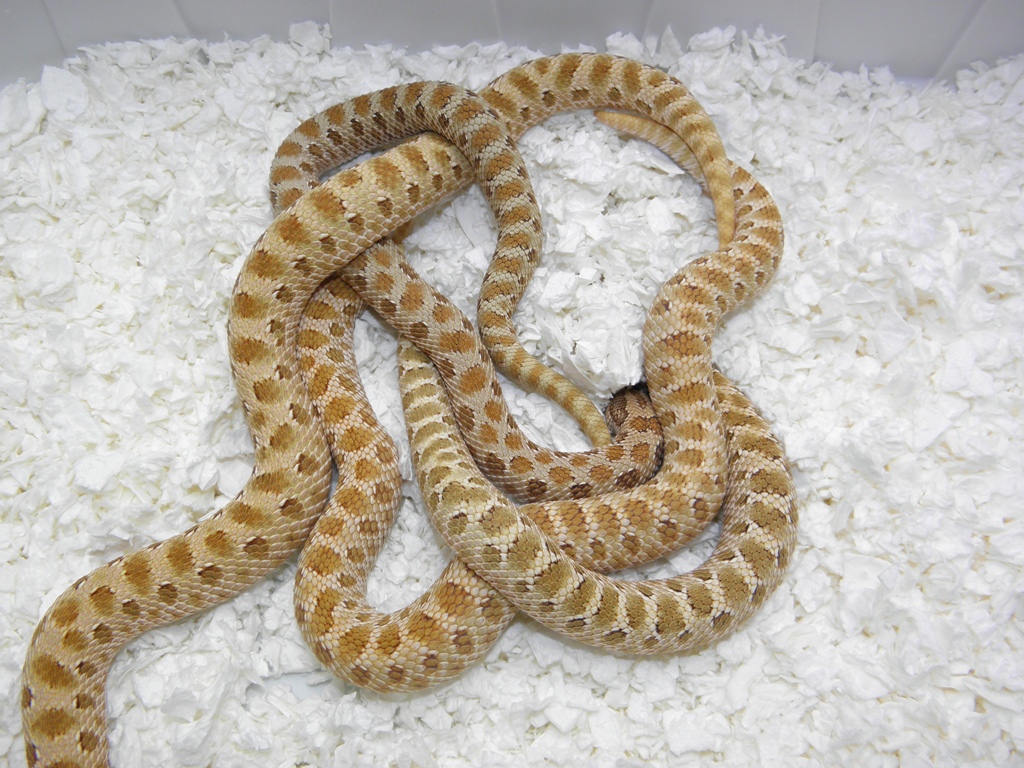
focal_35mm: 36
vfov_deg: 39.7
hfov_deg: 51.4
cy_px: 384
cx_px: 512
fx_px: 1065
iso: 100
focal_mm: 6.4
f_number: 3.7
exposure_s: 1/125
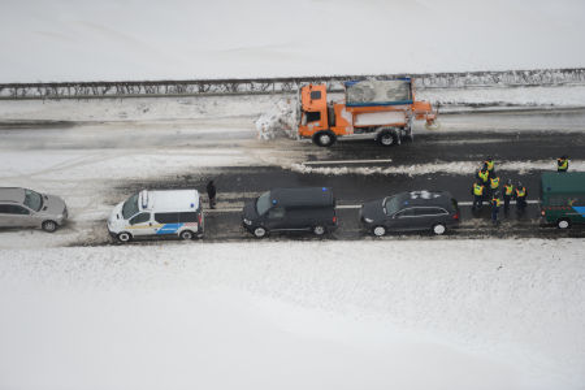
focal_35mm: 200
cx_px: 292
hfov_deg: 10.3
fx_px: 3250
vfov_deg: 6.9
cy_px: 195
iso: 400
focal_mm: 200
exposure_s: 1/8000
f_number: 3.2
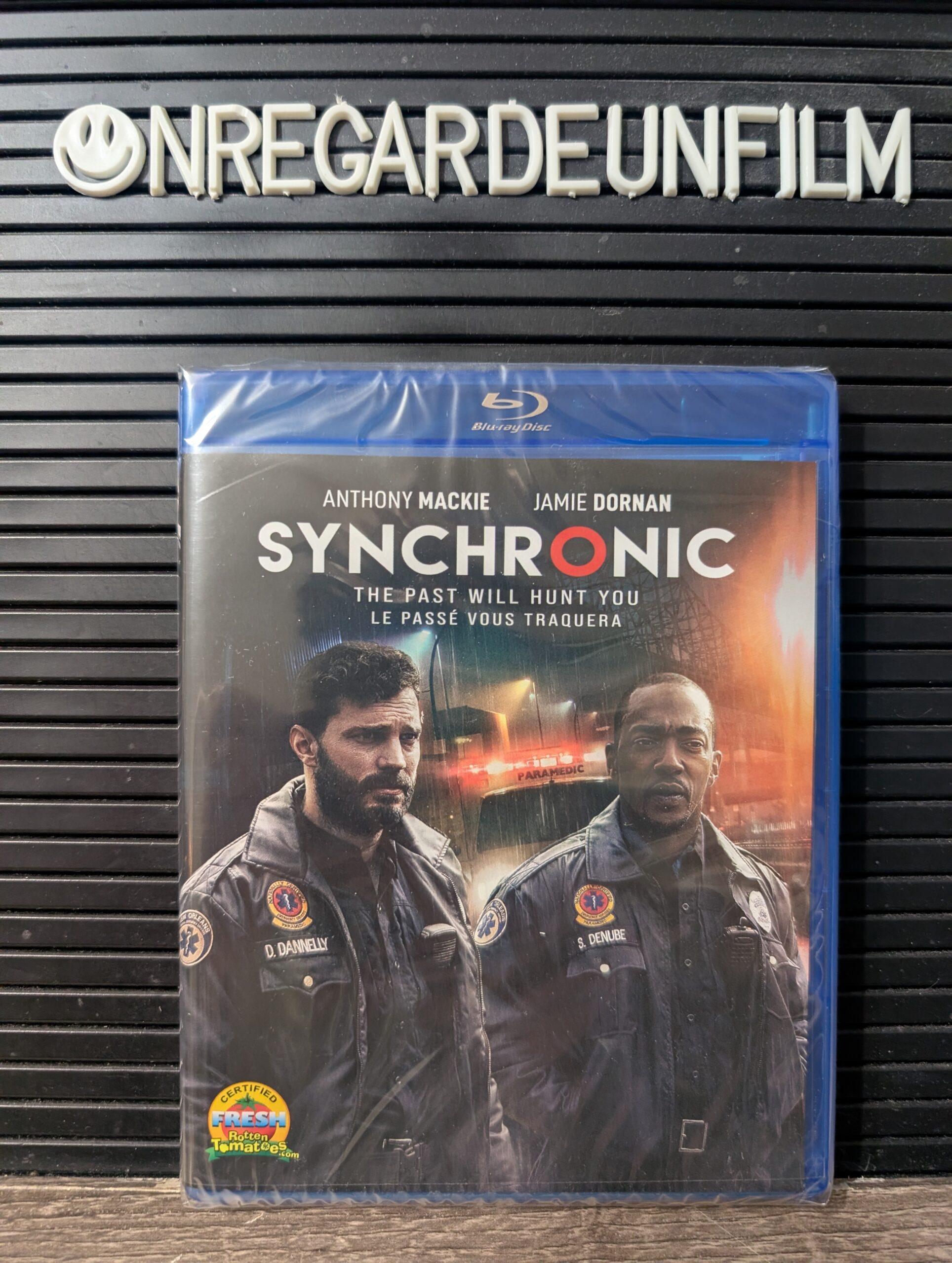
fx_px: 878
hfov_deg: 56.9
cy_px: 632
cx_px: 476
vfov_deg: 71.5
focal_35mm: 24
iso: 362
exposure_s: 1/40
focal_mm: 6.9
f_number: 1.68
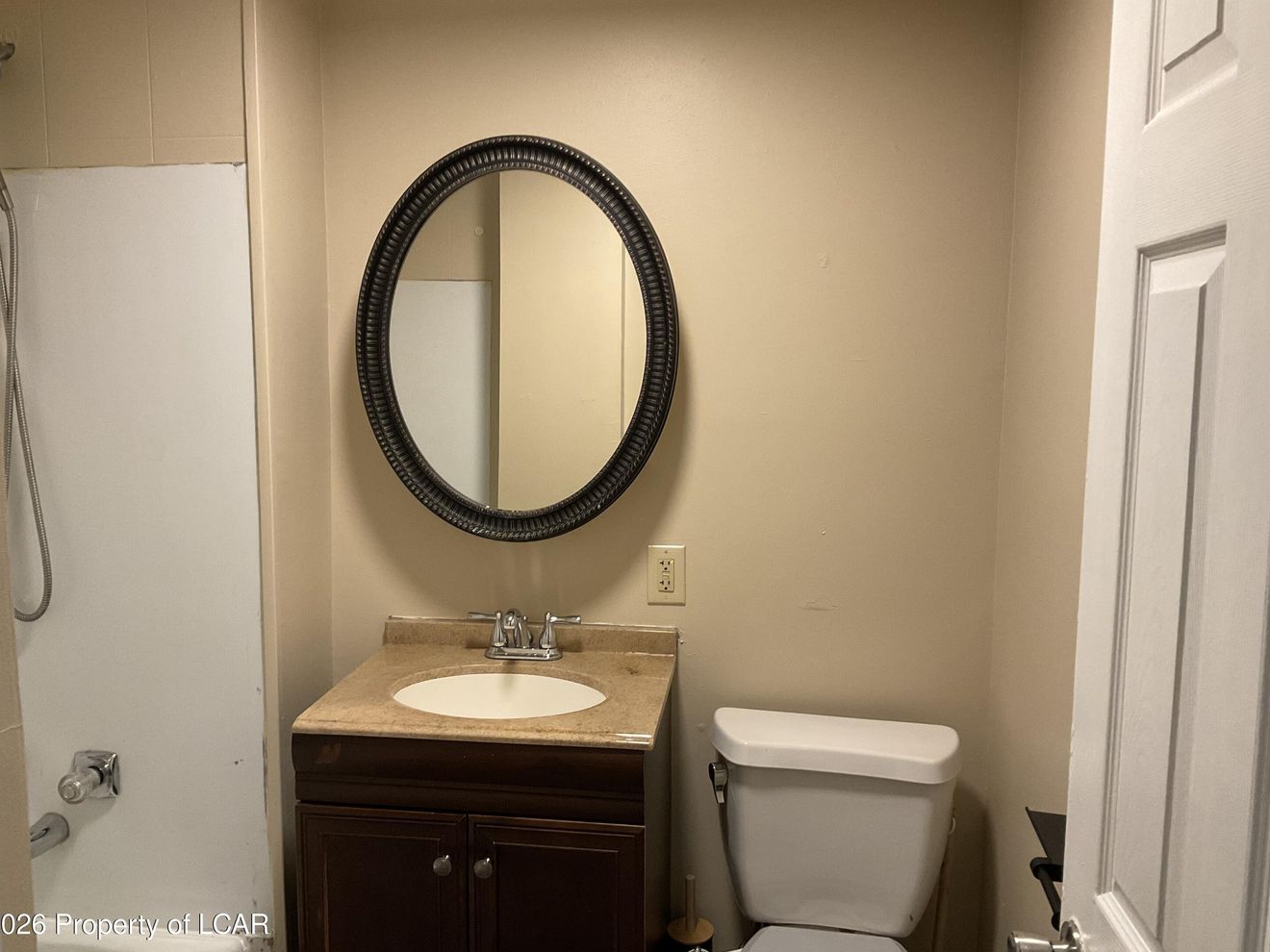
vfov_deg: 46.8
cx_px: 619
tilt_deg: -8.2
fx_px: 1101
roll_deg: -0.4
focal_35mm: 30
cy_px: 477
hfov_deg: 60.0
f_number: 1.8
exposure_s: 1/60
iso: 160
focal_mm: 3
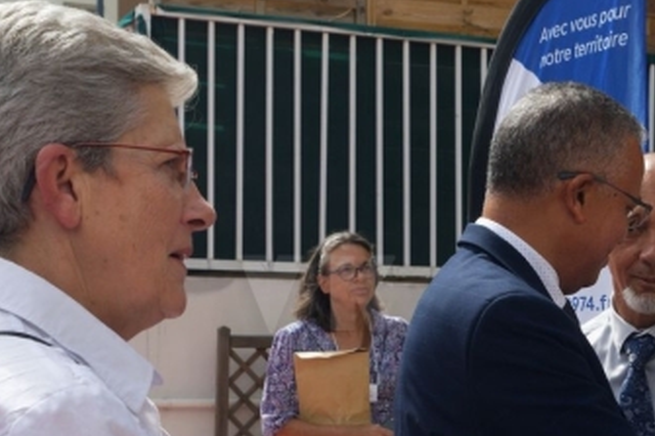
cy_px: 365
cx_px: 526
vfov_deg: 15.7
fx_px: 1564
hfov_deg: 23.3
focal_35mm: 86
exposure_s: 1/640
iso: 250
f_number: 8
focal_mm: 24
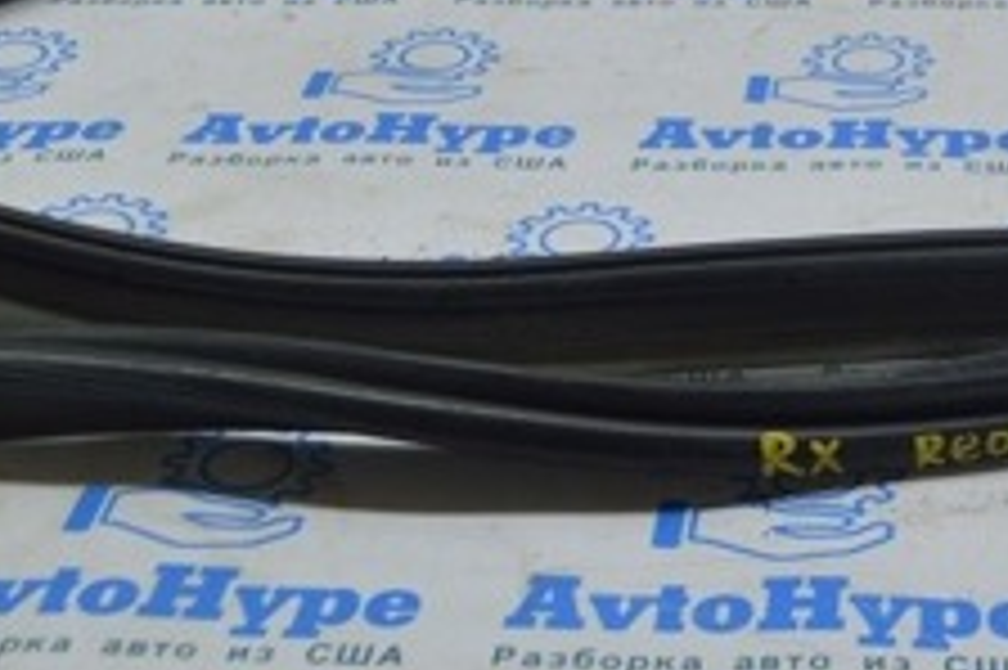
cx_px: 778
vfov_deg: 13.5
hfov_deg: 20.5
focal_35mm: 98
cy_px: -155
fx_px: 2754
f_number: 6.3
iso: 400
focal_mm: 23
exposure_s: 1/40
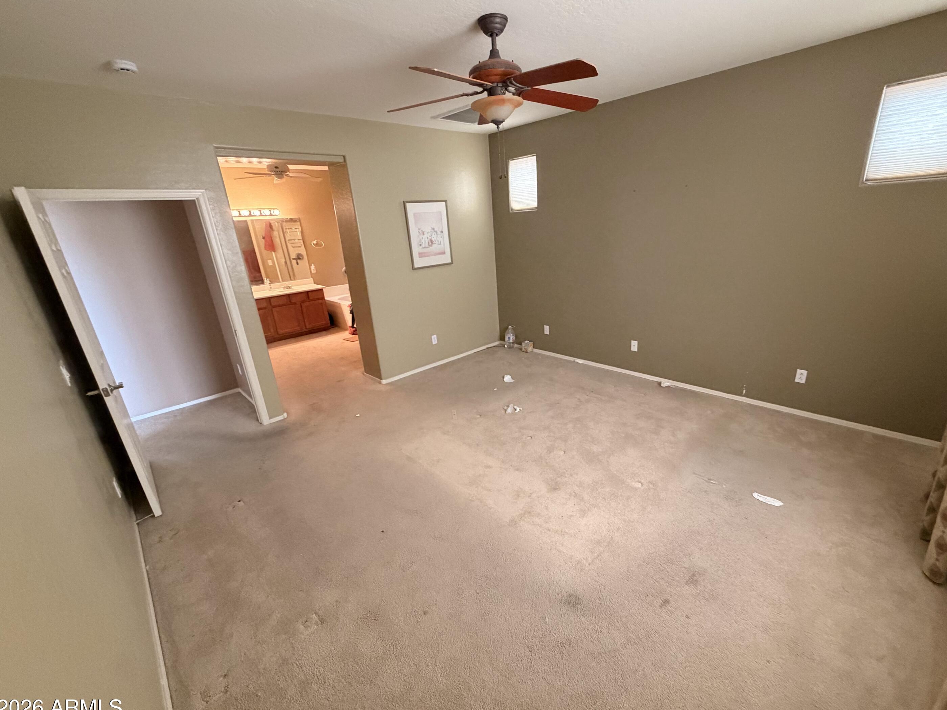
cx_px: 502
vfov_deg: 81.7
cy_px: 362
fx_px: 410
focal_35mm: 15
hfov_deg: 98.1
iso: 500
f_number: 2.2
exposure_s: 1/60
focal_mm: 2.22
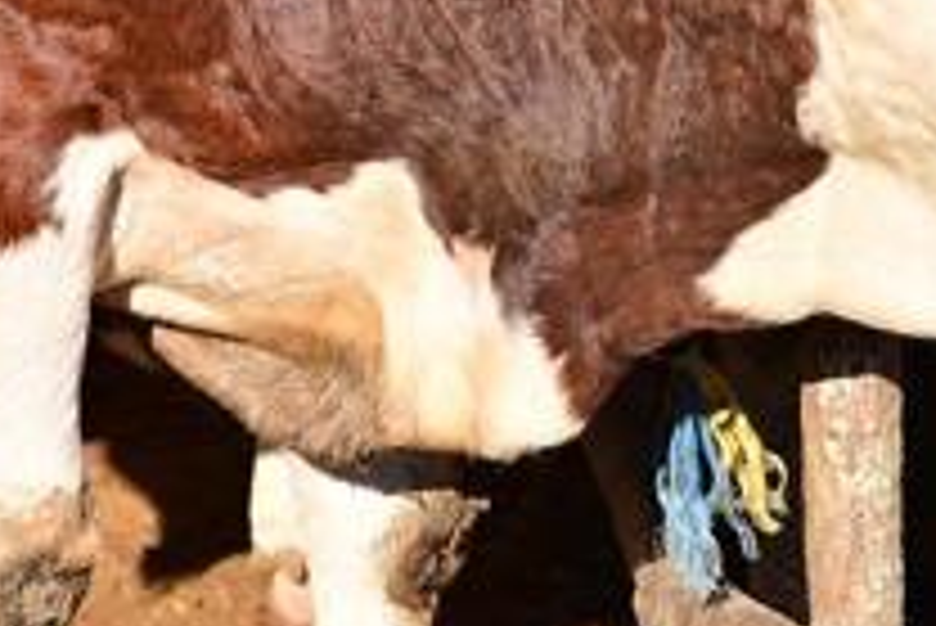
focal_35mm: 207
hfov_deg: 9.8
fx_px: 5386
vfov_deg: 6.6
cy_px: 0
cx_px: 1044
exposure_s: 1/640
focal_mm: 70
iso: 200
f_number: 5.6
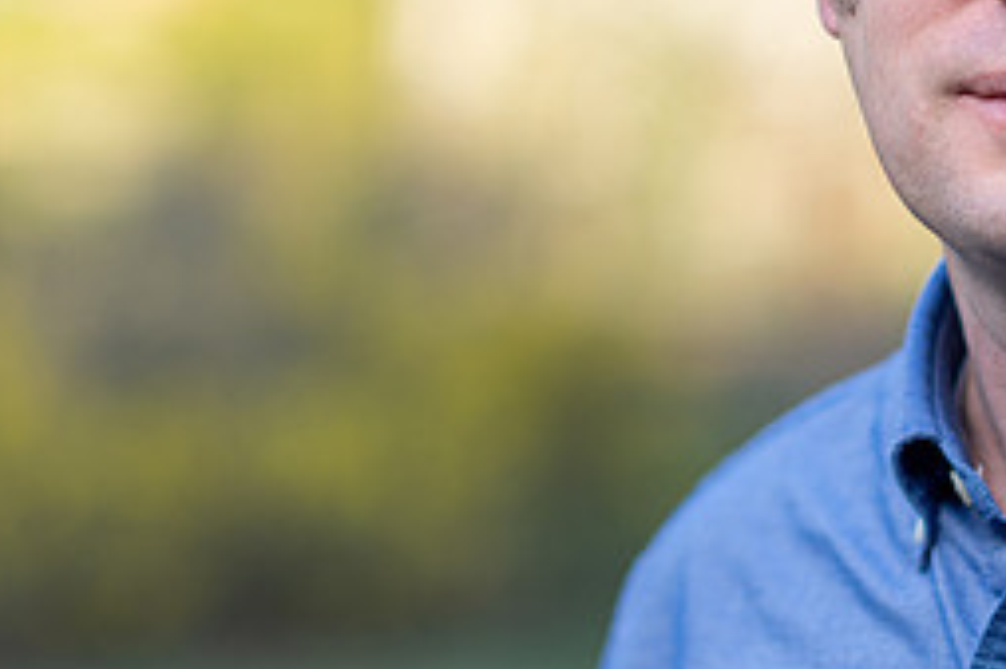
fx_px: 5892
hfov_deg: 9.7
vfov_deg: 6.5
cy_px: 116
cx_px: 910
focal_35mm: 211
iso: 64
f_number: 2.2
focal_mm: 85
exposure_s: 1/200
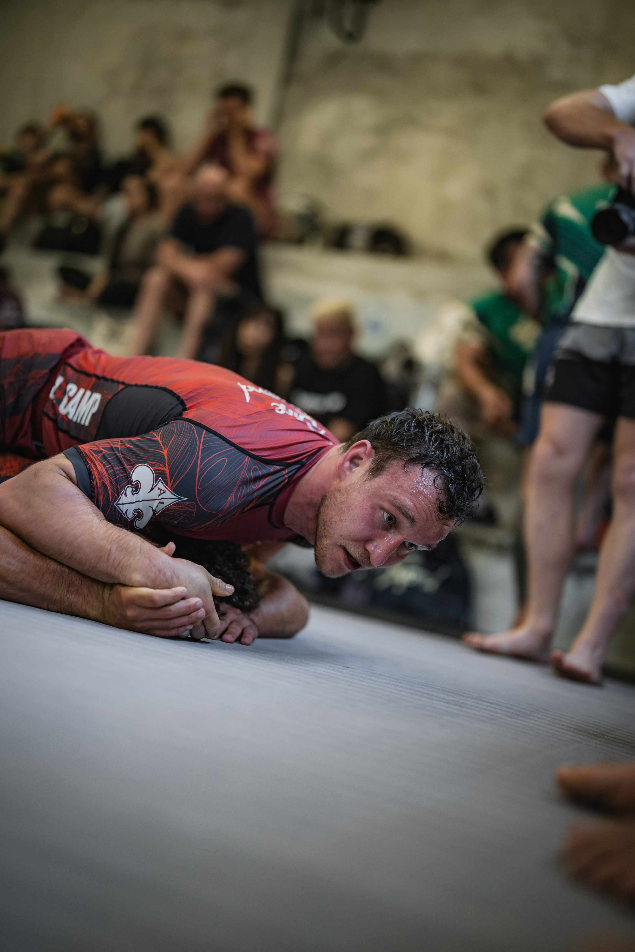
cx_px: 318
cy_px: 476
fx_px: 1323
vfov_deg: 39.6
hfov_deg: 27.0
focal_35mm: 50
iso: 1000
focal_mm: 50
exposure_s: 1/800
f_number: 1.2
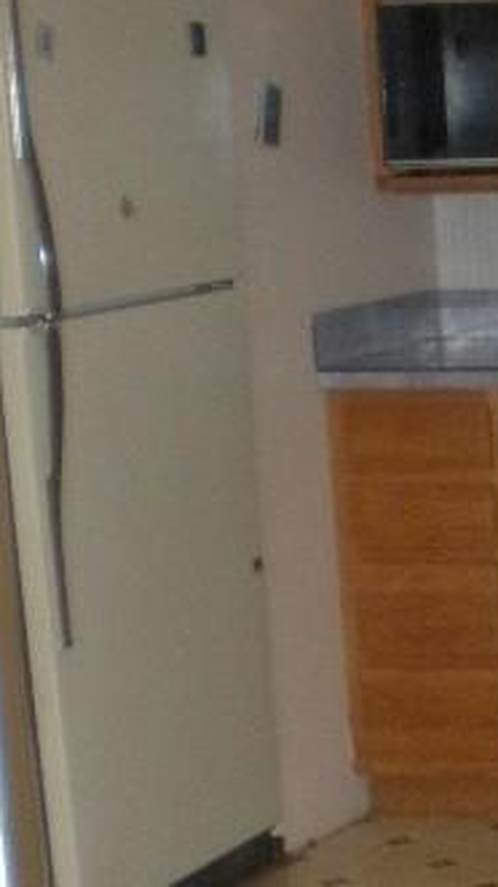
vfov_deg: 16.6
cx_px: 1004
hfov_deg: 8.9
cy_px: 715
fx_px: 3007
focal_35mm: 128
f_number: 3.1
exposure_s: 1/60
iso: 406
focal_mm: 6.3
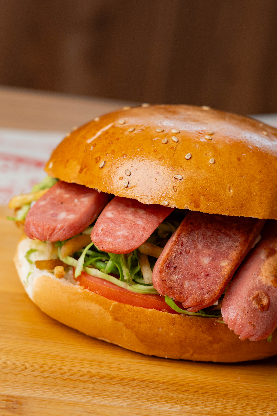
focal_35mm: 75
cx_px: 138
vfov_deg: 27.0
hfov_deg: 18.2
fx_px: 866
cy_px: 208
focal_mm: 50
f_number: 4.5
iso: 400
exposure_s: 1/200
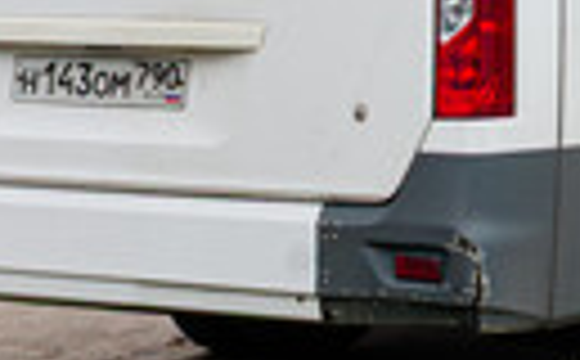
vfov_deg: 7.0
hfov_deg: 11.4
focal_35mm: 182
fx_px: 2871
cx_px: 553
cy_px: -243
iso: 1000
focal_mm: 24
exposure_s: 1/800
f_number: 11
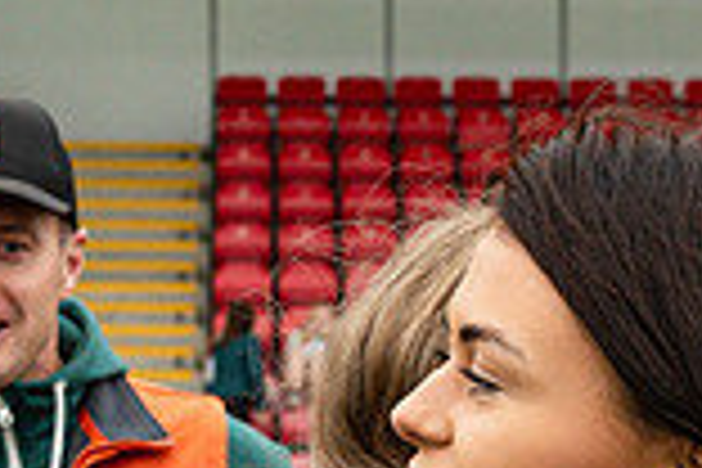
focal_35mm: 245
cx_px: 623
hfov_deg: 8.4
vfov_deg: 5.5
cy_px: 750
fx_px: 4777
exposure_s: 1/400
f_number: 4.5
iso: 900
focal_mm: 55
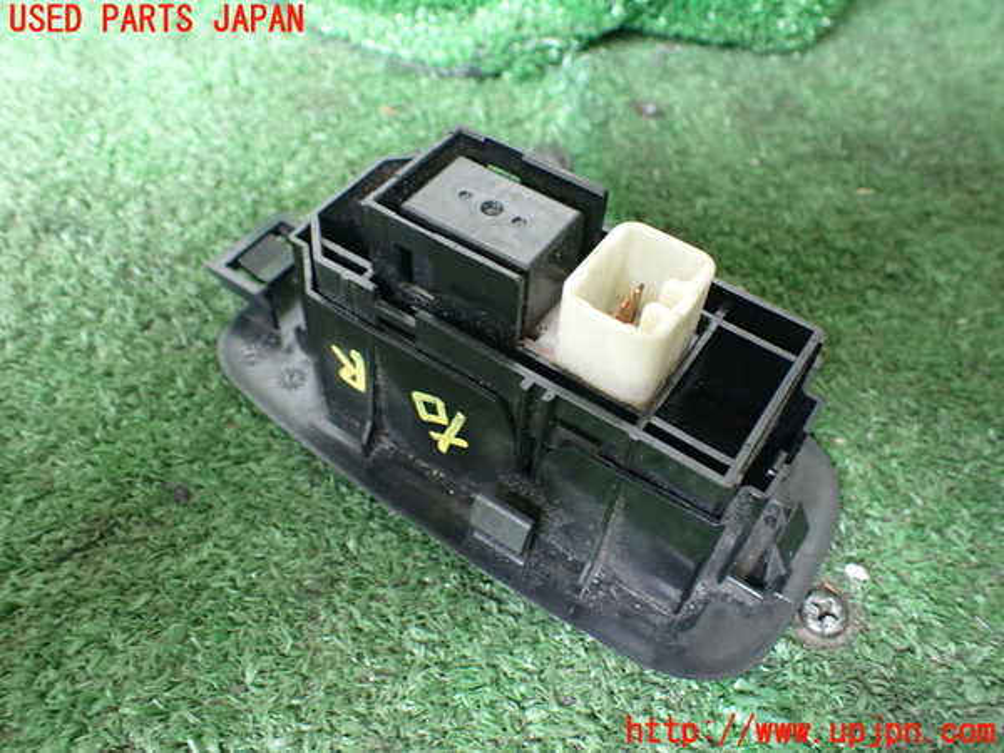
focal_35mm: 30
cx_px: 502
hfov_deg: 60.0
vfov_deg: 46.8
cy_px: 376
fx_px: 870
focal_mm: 5.4
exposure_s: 1/100
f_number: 2.3
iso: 800
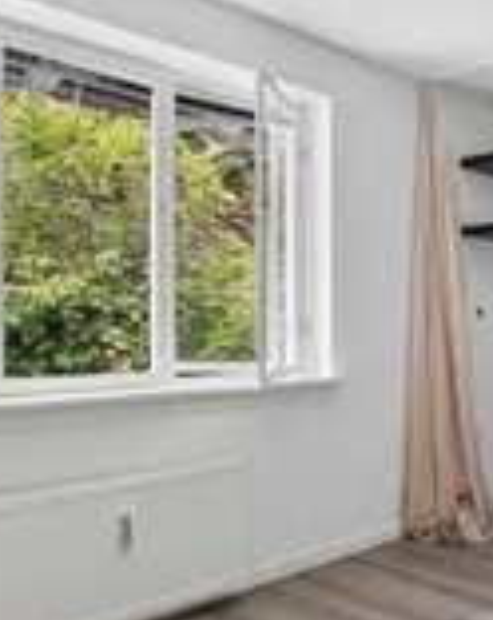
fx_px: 696
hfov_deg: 36.4
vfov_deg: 48.0
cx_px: 453
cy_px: 330
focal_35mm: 38
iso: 200
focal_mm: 10
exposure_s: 1/2
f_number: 8
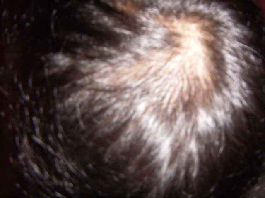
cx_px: 132
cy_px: 99
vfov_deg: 35.1
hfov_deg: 45.8
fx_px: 314
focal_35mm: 41
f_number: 2.8
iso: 200
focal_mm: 5.5
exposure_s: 1/50
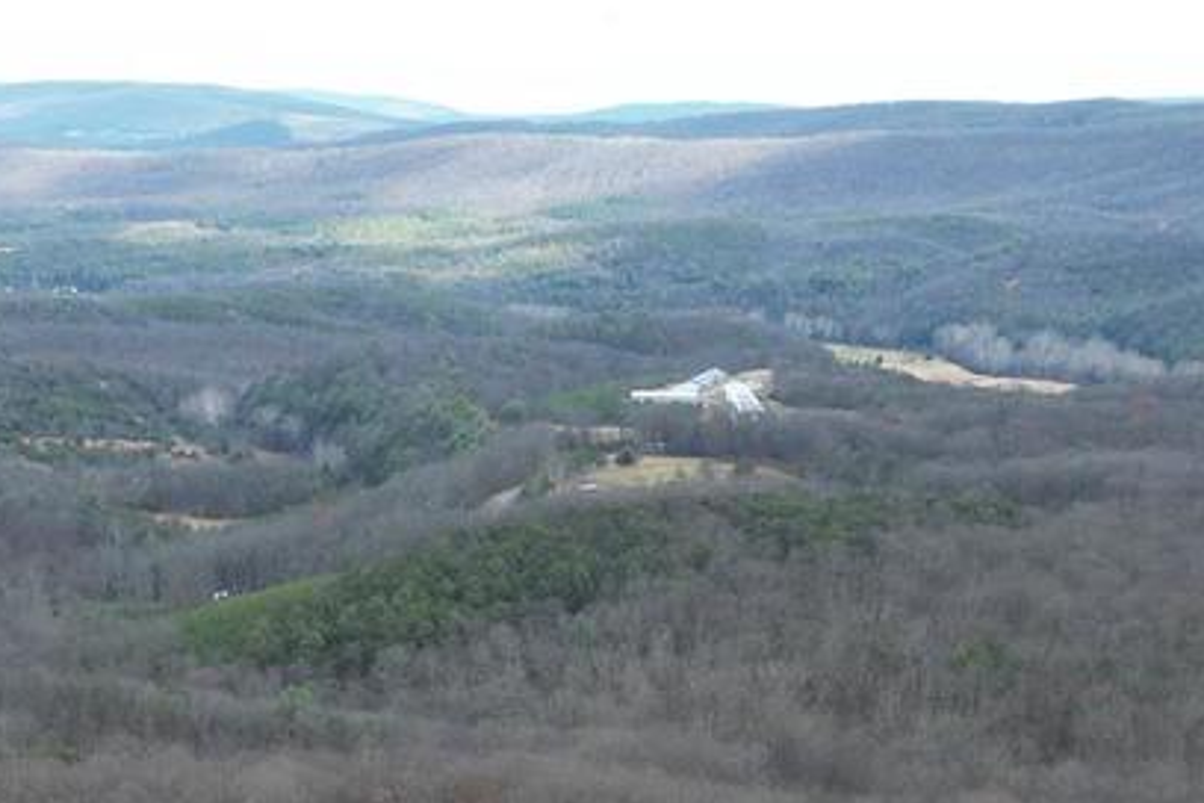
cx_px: 171
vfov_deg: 14.1
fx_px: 2943
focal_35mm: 88
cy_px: 1364
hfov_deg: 22.7
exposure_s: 1/500
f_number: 1.7
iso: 200
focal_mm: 6.72
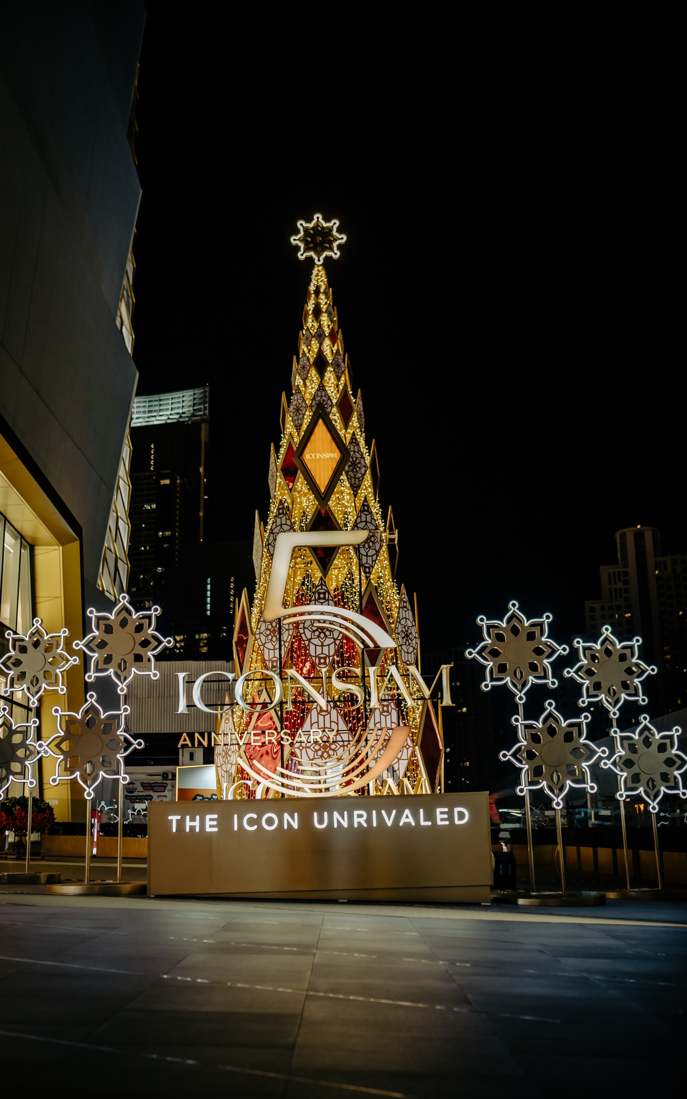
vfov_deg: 54.0
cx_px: 328
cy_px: 554
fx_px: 1079
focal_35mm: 36
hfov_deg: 35.3
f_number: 1.8
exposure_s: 1/100
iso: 640
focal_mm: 23
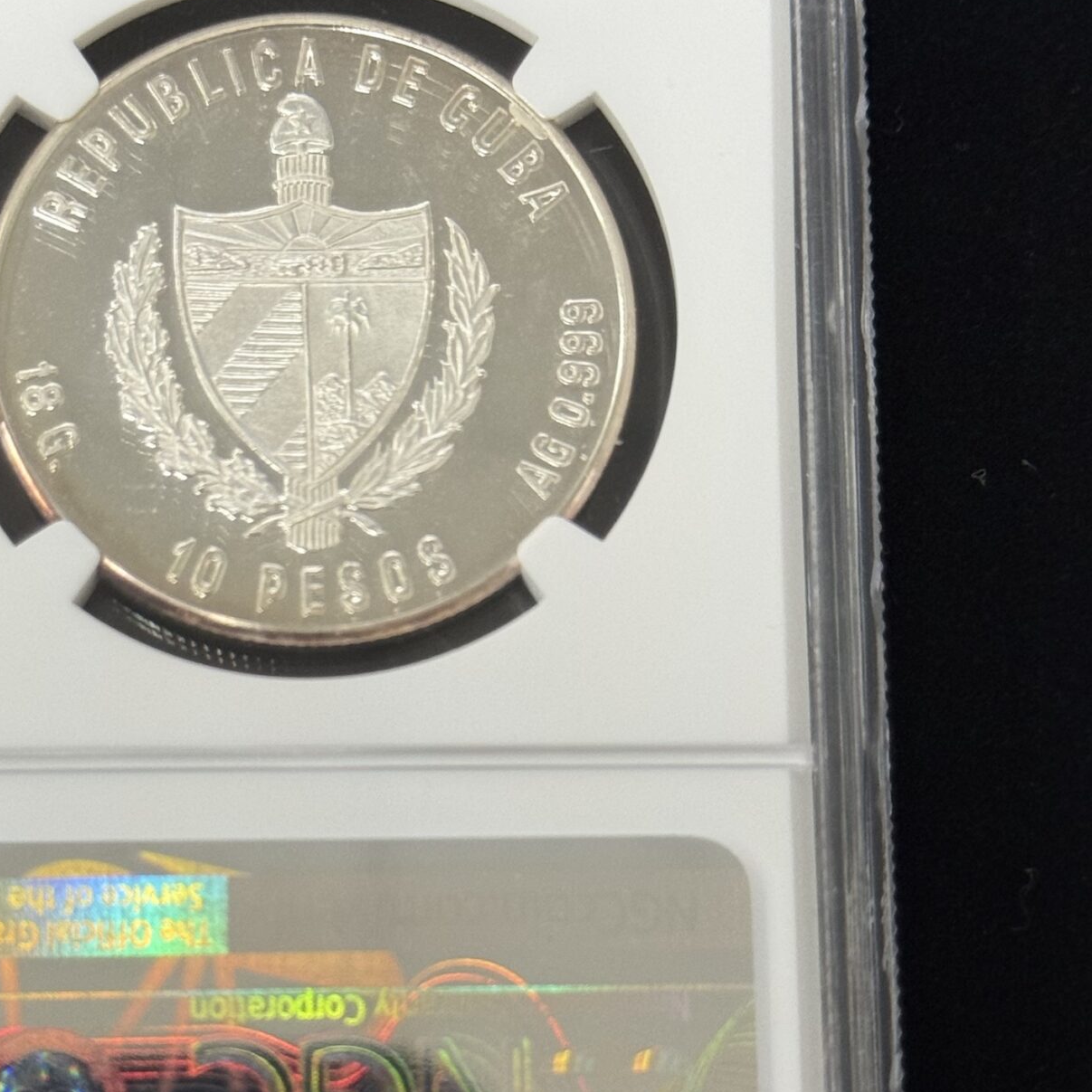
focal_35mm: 90
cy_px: 712
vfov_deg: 19.2
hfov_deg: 19.2
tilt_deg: -78.1
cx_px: 355
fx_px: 3212
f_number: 1.78
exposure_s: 1/60
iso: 125
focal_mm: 6.76
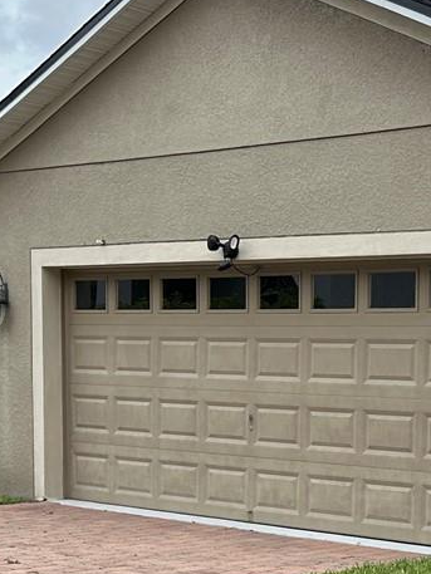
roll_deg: -1.4
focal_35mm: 84
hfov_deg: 17.3
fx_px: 1394
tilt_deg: -6.0
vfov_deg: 22.8
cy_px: 496
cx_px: 391
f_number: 1.78
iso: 80
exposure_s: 1/2469
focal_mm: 6.86
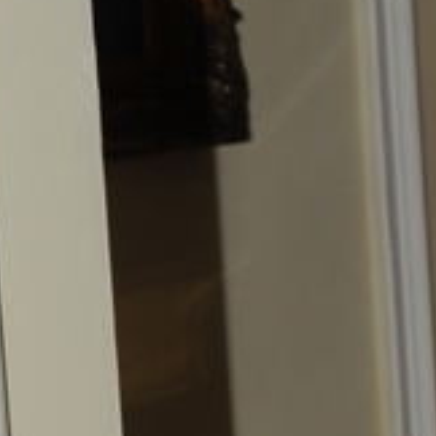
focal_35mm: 293
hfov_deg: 5.7
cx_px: 1059
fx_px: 4175
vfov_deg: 5.9
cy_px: 606
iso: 200
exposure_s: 1/125
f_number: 8
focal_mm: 35
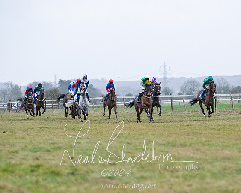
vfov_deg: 6.6
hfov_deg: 8.2
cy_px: 143
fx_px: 1676
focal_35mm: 235
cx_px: 184
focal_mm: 140
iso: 1250
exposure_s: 1/1250
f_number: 4
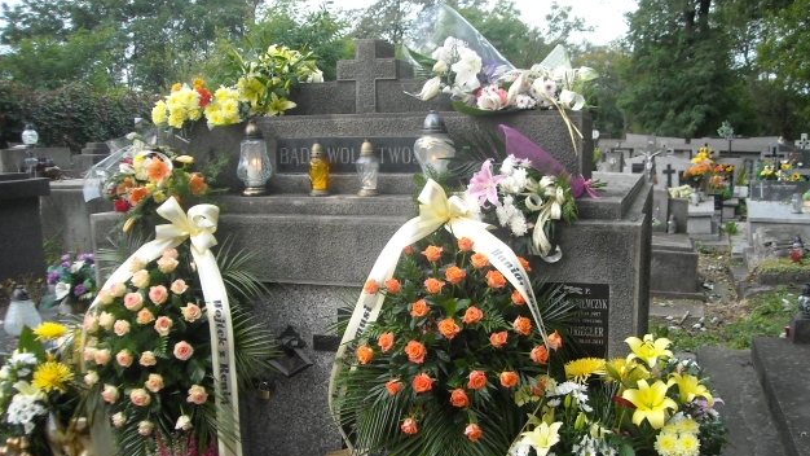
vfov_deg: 30.3
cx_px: 405
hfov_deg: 51.6
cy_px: 288
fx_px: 838
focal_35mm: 39
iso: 282
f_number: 2.8
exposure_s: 1/161
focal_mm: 5.7
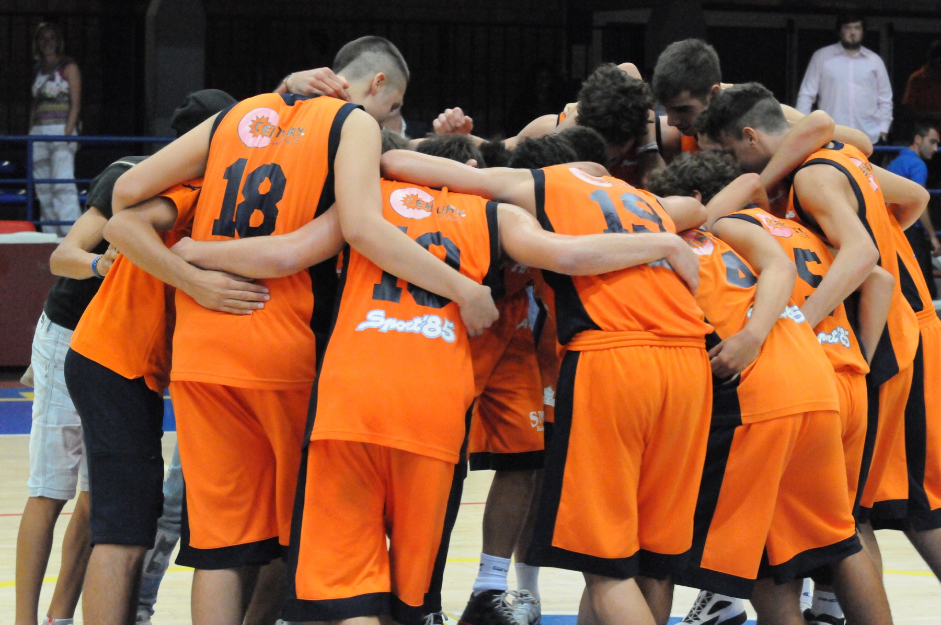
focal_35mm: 105
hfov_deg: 19.5
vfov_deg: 13.0
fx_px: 2742
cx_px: 470
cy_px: 312
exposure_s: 1/250
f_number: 8
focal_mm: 70
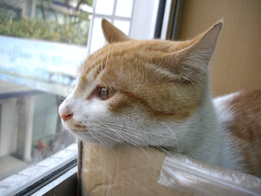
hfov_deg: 49.0
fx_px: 287
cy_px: 98
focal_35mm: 38
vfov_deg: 37.7
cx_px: 130
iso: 400
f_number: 2.8
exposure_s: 1/60
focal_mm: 7.9
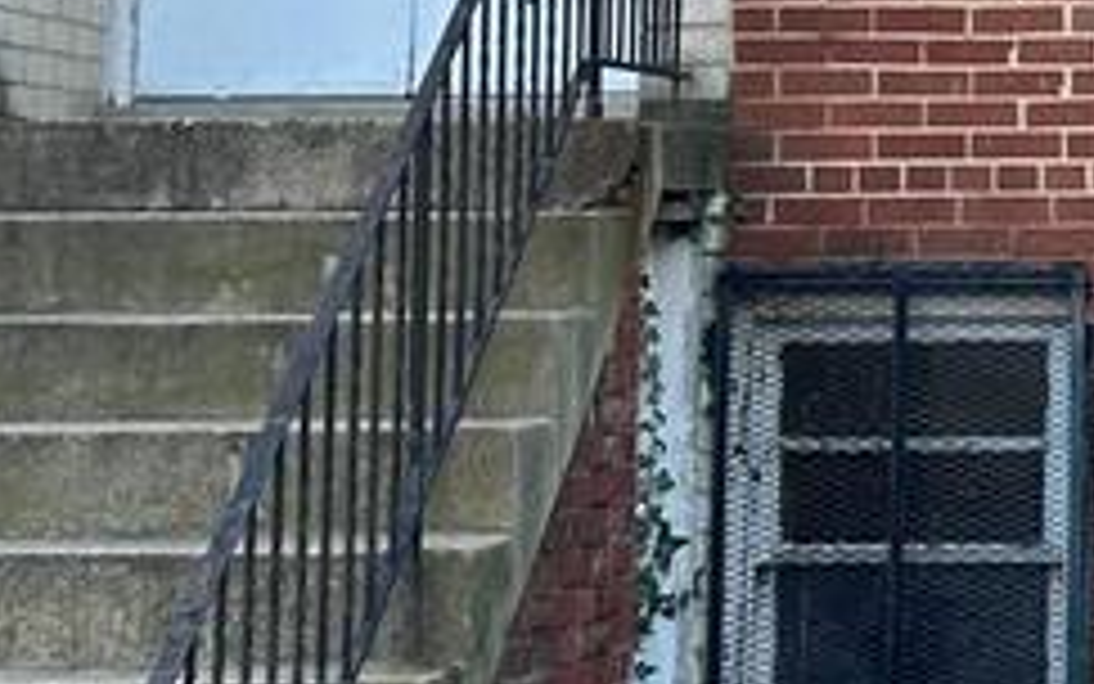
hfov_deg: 13.4
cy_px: -333
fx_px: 4503
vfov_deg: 8.5
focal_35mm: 151
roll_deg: +0.2
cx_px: 1396
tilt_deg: +8.4
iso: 80
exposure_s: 1/243
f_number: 1.78
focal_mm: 6.86
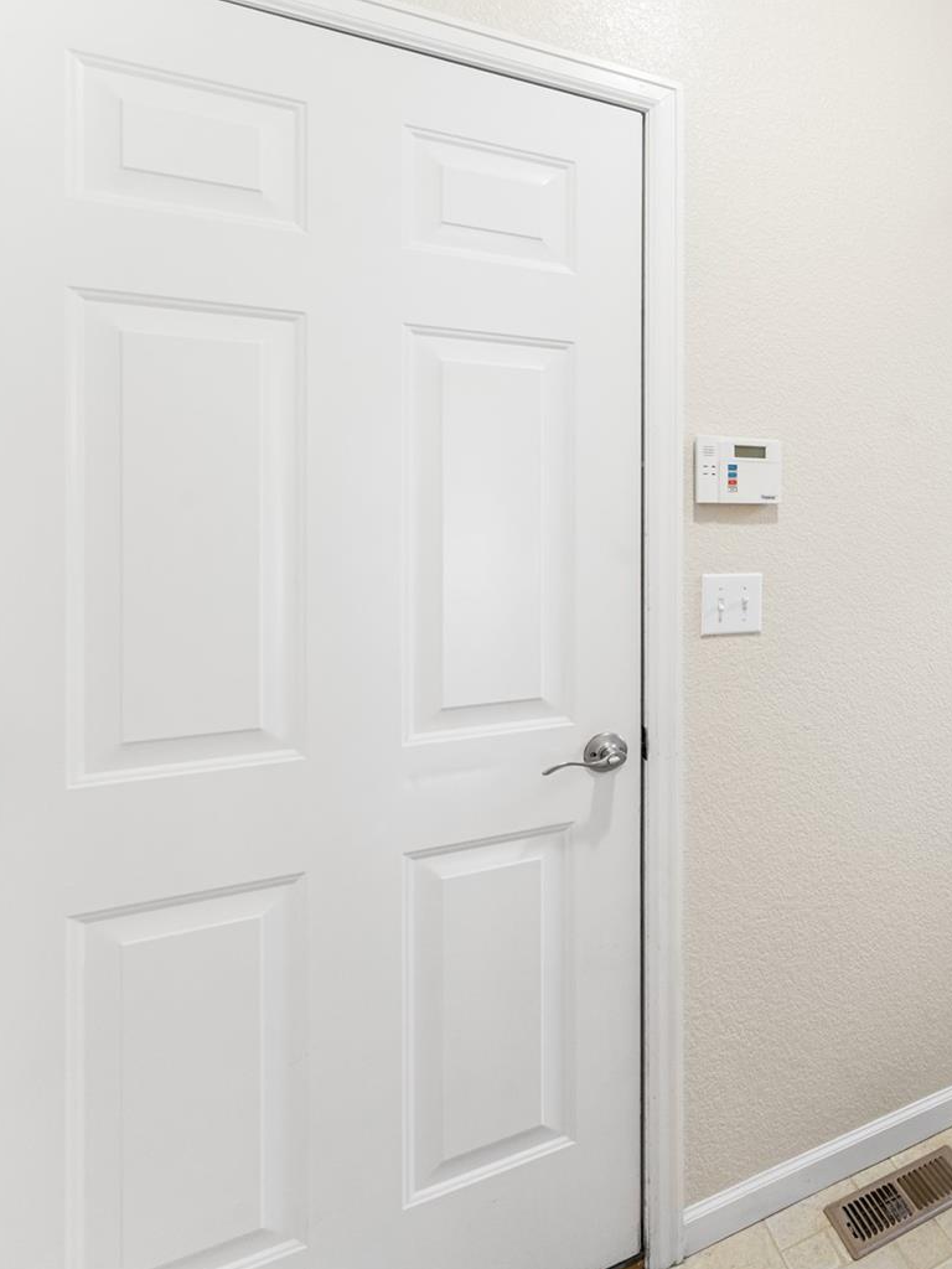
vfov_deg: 79.0
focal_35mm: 21
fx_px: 770
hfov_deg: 49.9
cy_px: 618
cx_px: 977
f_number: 8
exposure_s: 1/2
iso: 800
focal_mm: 14
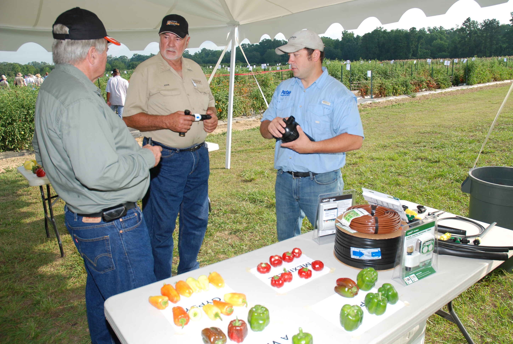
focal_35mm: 27
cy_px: 172
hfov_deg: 67.3
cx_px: 256
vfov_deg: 48.1
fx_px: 386
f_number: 6.3
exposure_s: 1/160
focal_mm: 18
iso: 100
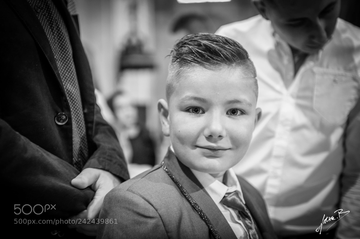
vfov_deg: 29.8
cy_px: 120
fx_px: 449
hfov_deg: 43.6
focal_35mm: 45
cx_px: 180
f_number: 6.3
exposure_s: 1/15
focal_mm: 30
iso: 500
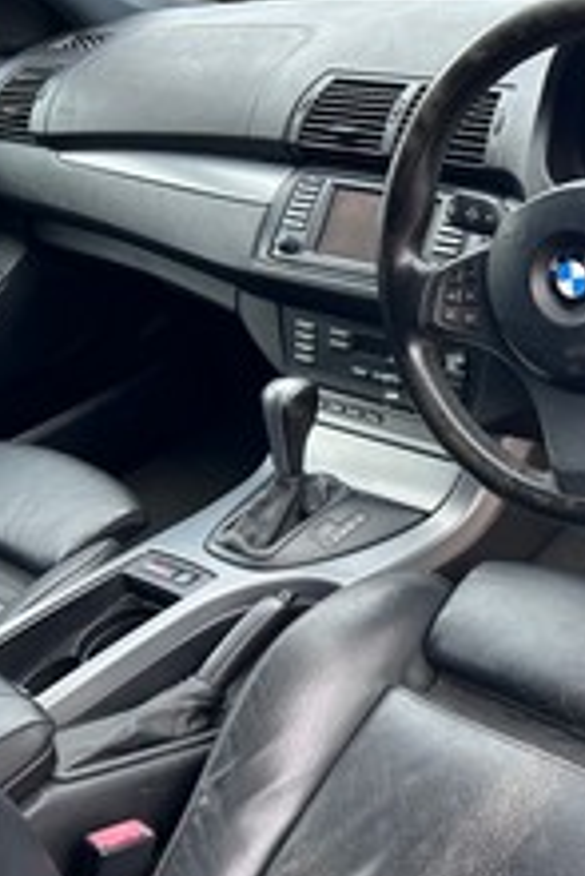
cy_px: 442
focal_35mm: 43
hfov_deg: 29.3
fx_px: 1046
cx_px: 581
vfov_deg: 45.4
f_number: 1.5
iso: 40
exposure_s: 1/121
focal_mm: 5.7
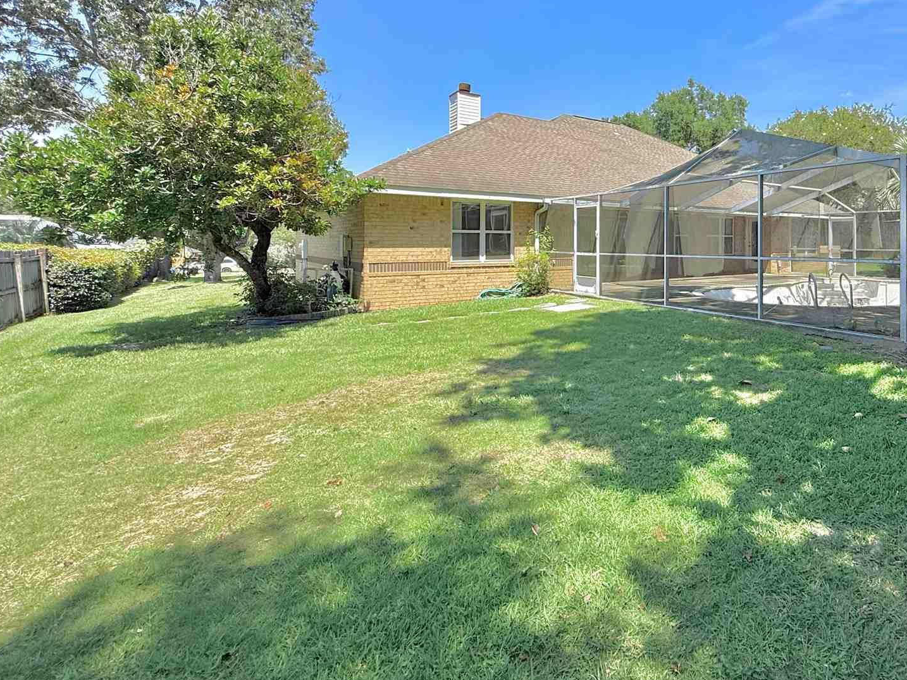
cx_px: 631
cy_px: 242
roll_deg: +0.3
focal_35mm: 20
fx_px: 524
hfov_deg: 78.1
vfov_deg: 64.7
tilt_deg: +1.1
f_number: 2.2
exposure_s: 1/1033
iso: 50
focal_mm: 2.22
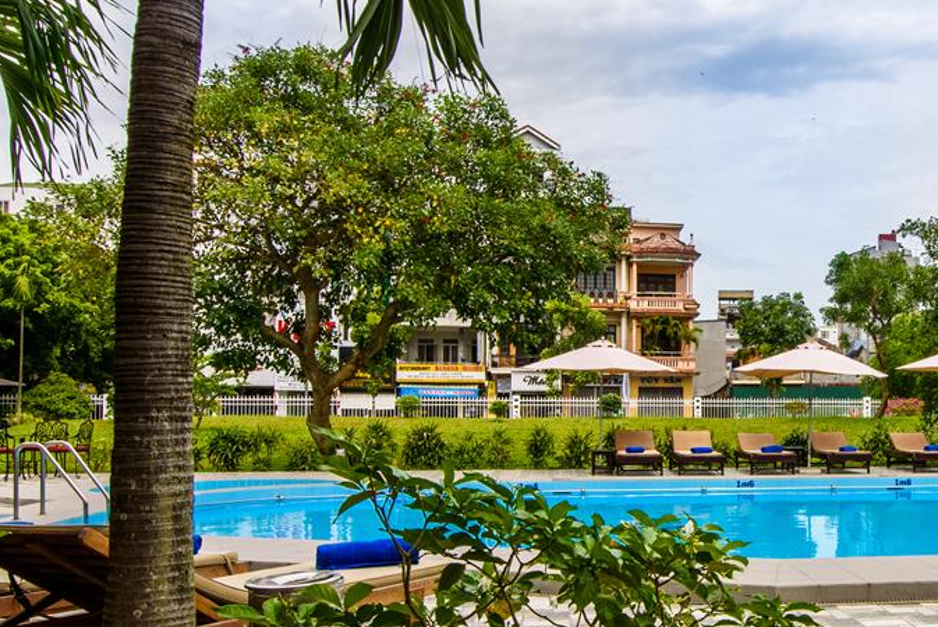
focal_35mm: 38
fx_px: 991
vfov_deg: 35.0
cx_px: 785
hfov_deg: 47.2
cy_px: 386
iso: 200
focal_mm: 16
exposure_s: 1/400
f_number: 16
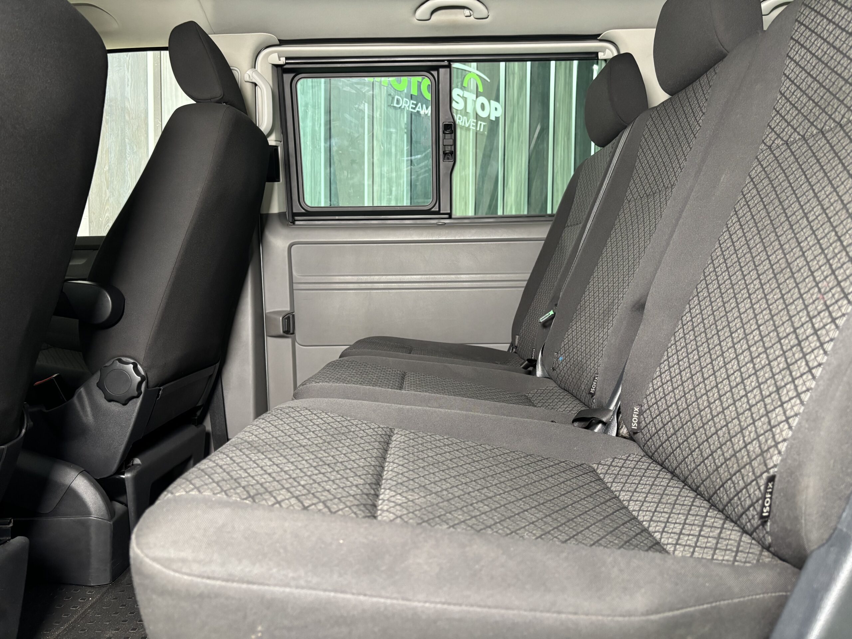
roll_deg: +0.6
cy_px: 320
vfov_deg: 53.1
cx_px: 426
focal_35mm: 26
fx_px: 640
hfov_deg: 67.3
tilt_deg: -3.5
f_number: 1.6
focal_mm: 5.96
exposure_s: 1/50
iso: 320
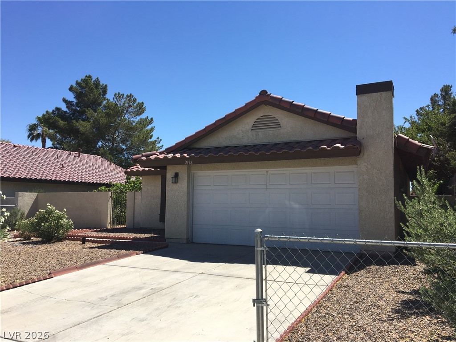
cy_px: 171
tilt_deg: +4.8
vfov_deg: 48.2
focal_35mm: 29
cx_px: 228
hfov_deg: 61.7
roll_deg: +0.1
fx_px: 382
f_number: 2.2
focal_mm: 4.15
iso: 25
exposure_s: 1/1832
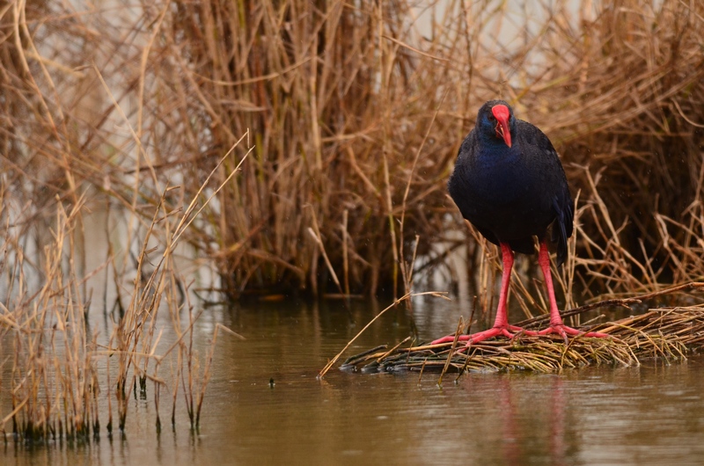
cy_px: 233
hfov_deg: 3.3
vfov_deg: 2.2
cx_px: 352
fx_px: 12295
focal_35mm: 630
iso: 800
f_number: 5.6
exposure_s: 1/1250
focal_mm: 420
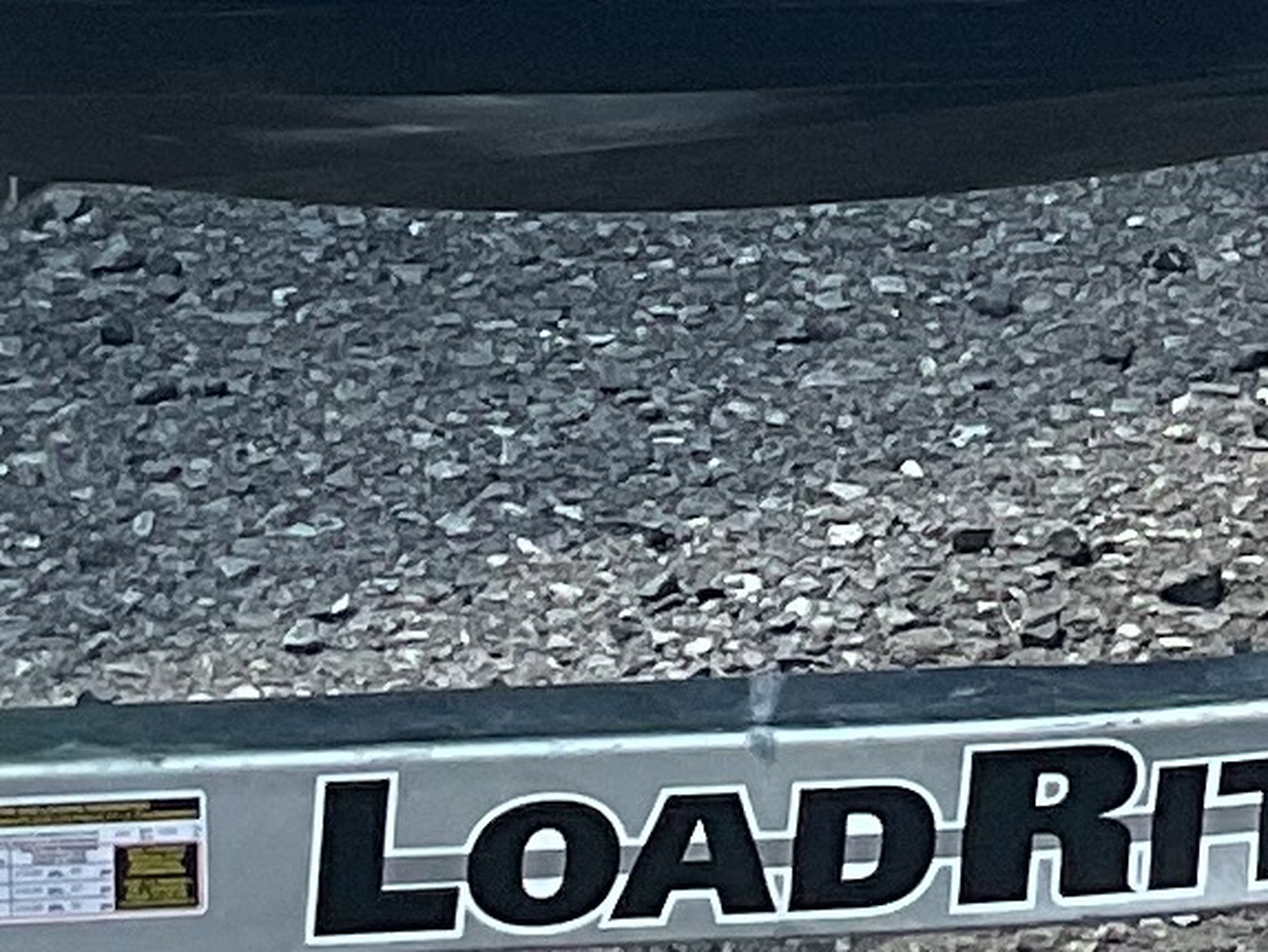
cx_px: 1912
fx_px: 7474
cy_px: -1136
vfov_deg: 7.0
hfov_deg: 9.4
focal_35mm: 204
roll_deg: -0.3
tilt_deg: -10.4
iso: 16
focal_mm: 3
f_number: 1.8
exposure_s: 1/1121
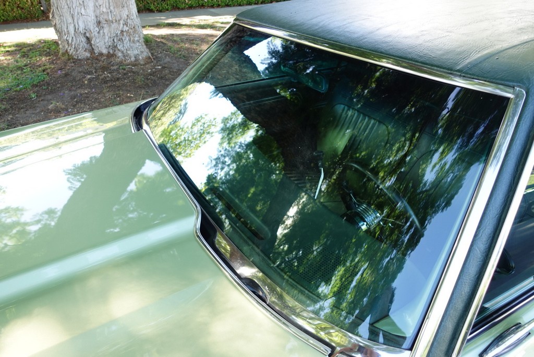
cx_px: 267
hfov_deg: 73.7
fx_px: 356
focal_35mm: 24
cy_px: 178
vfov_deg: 53.2
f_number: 2.8
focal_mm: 9.4
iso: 125
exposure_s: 1/80
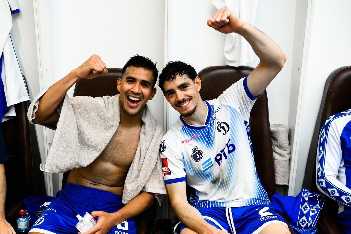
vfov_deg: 41.1
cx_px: 176
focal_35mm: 32
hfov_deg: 58.7
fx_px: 312
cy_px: 117
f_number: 4
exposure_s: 1/500
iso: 3200
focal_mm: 32
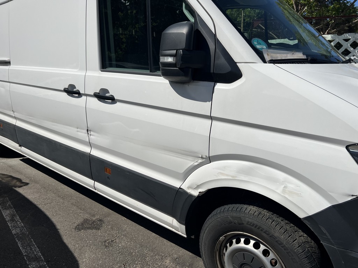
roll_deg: -0.9
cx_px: 179
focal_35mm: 26
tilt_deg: -13.6
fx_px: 269
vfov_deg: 53.1
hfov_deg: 67.3
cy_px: 134
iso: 50
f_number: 1.5
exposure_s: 1/11364
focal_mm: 5.7
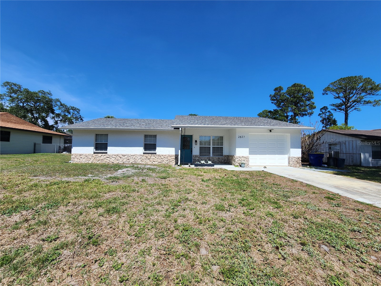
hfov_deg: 106.2
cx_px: 190
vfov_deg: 89.9
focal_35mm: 13
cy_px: 143
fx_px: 143
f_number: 2.2
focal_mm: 2.2
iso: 50
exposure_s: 1/2099
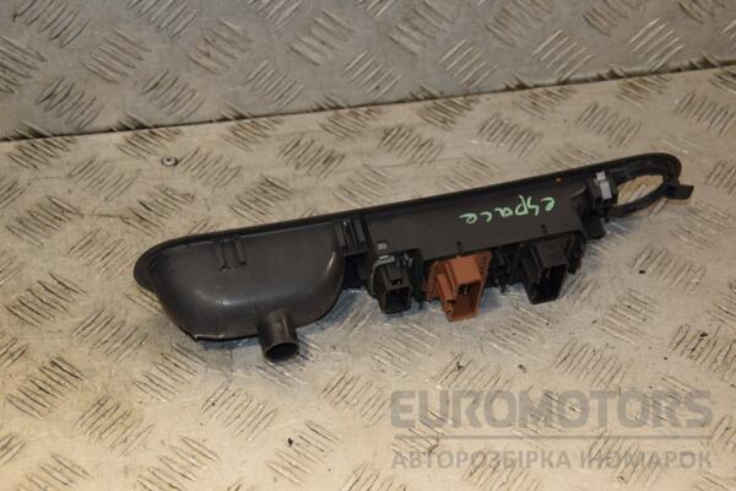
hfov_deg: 28.1
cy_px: 246
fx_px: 1472
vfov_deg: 18.9
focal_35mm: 72
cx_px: 368
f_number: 6.3
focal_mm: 48
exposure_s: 1/200
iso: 800
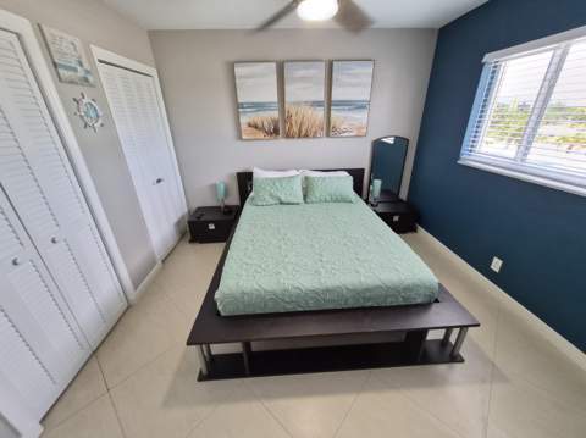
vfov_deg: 89.8
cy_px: 219
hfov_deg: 106.2
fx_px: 220
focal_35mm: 13
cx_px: 293
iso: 125
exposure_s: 1/60
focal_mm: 1.7
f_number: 2.2
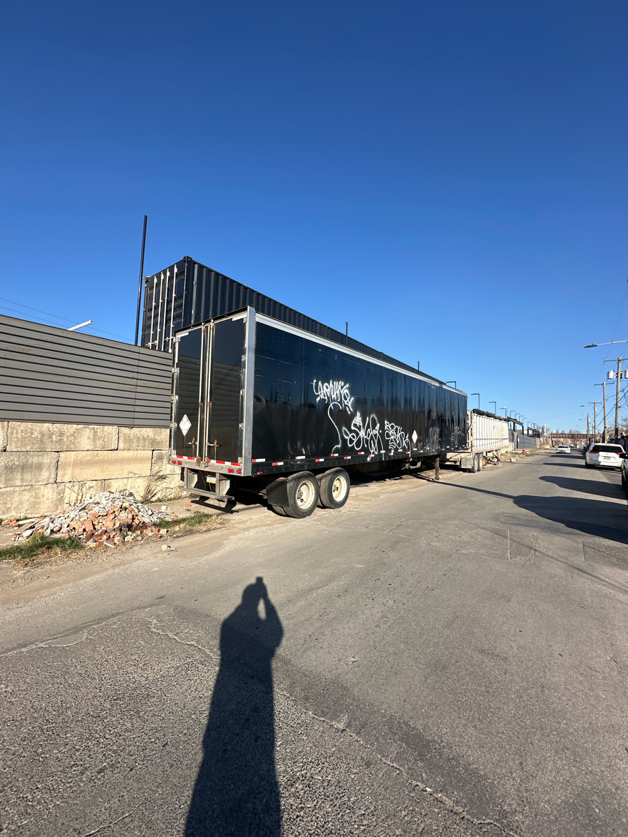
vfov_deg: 102.1
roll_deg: -1.3
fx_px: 339
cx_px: 314
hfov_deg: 85.7
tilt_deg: +3.6
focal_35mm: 14
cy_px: 418
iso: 40
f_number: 2.2
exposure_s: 1/1335
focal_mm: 2.22
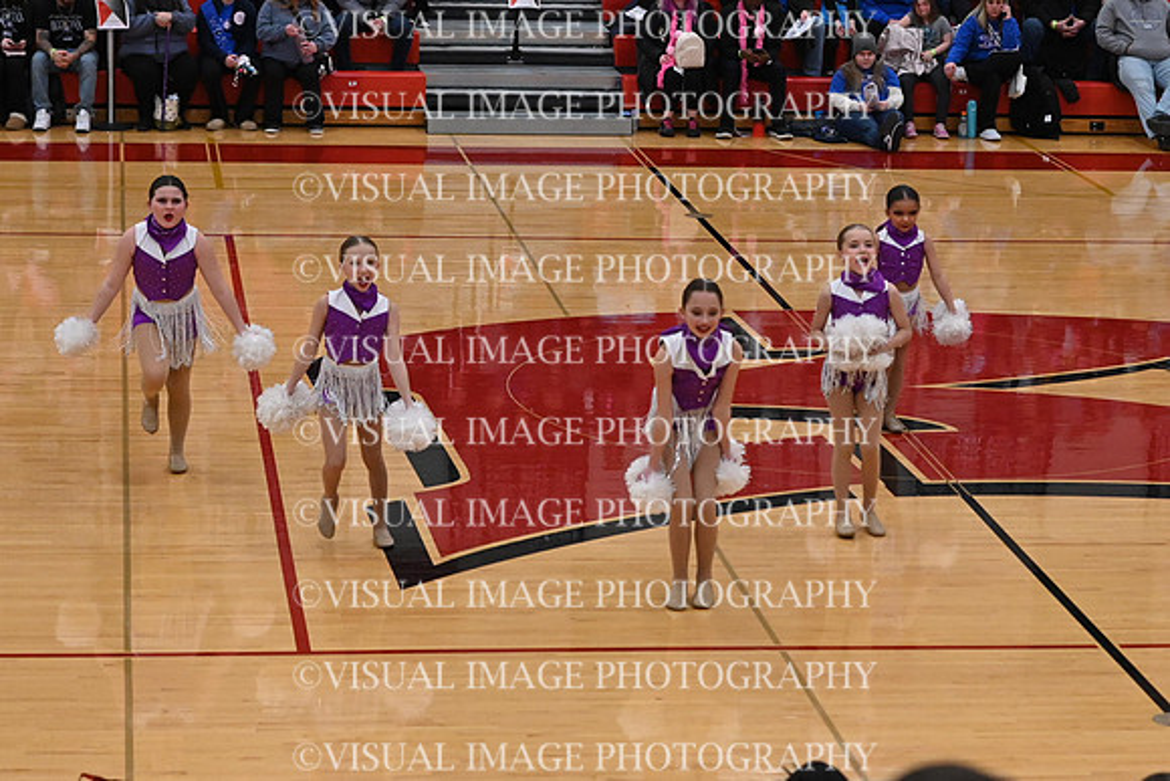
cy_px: 390
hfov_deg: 19.5
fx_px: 3413
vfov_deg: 13.0
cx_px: 585
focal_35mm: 105
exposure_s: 1/400
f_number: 4
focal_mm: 70
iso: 5000
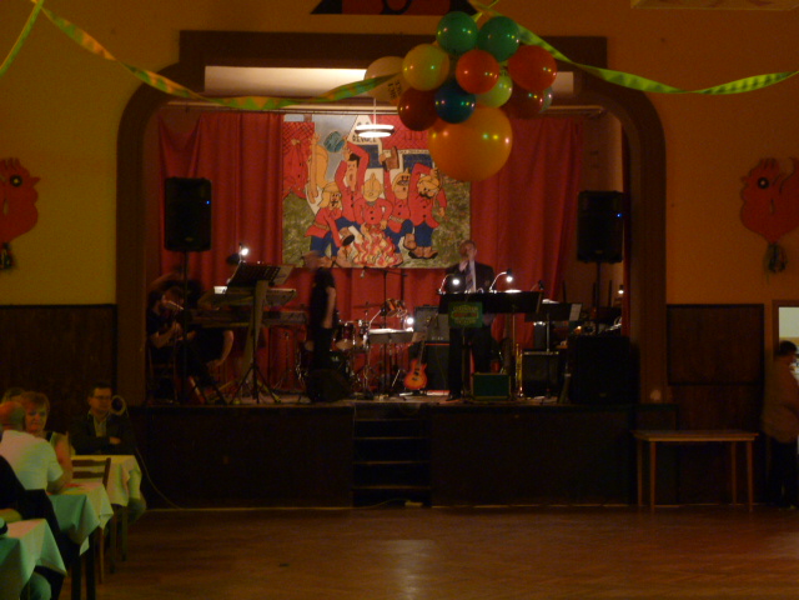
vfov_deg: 21.9
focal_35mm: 67
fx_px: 1546
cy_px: 300
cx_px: 400
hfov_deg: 29.0
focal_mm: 11
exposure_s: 1/4
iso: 400
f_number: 4.1
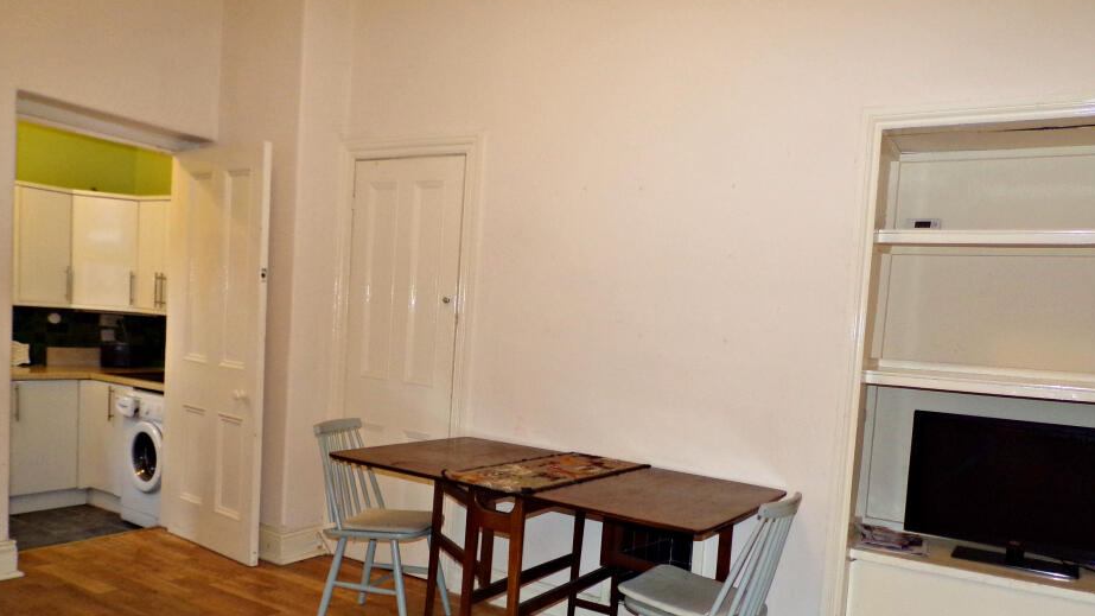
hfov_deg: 65.9
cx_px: 598
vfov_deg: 39.9
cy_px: 389
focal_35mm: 29
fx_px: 842
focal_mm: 4.3
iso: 250
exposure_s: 1/34
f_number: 3
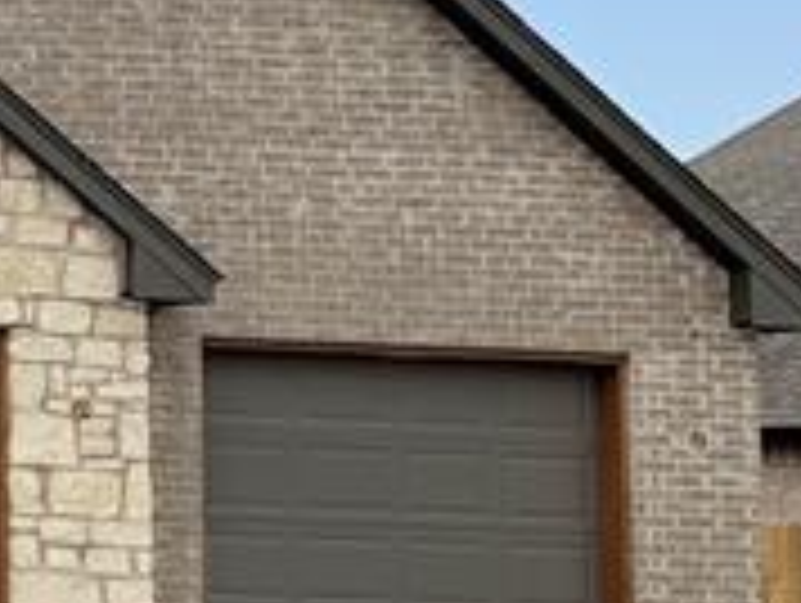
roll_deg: -2.3
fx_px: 3198
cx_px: -1084
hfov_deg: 11.8
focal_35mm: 138
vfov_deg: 10.7
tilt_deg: +5.9
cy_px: 94
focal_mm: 6.76
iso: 80
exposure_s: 1/6711
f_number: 1.78
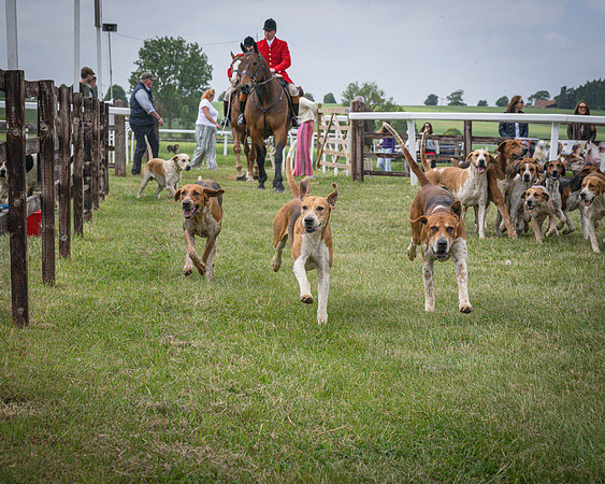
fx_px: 1558
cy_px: 249
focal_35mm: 87
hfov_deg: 21.9
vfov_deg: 17.6
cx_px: 215
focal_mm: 70
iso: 1600
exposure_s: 1/10000
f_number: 9
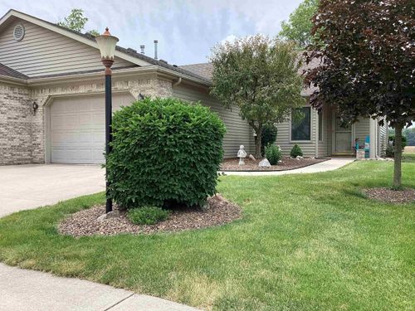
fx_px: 372
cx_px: 208
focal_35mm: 31
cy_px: 156
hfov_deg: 58.4
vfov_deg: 45.4
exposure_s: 1/646
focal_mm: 3.3
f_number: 2.4
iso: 25
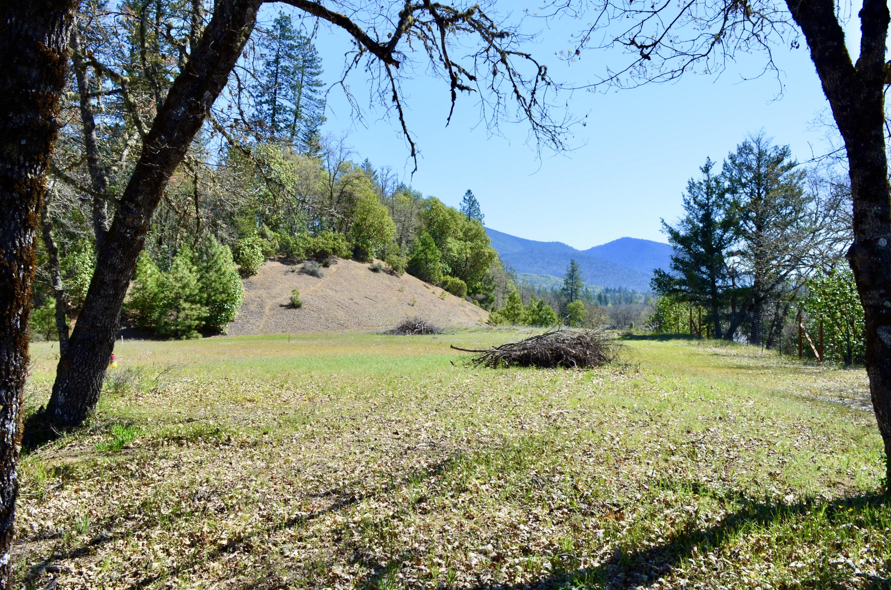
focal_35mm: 29
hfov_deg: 63.8
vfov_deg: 44.8
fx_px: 716
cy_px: 307
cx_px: 435
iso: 160
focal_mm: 18
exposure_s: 1/125
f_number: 11
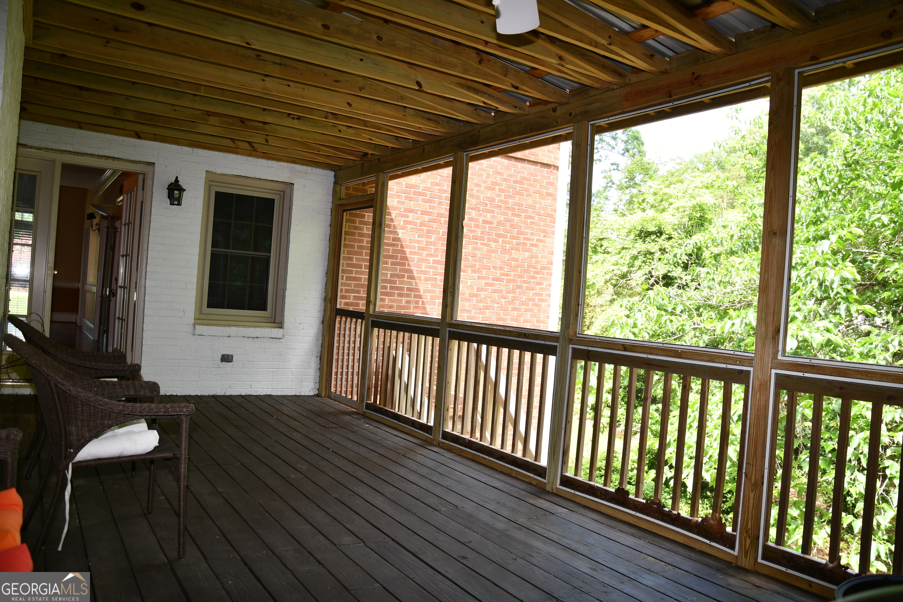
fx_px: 677
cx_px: 452
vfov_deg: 47.9
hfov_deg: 67.4
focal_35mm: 27
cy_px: 301
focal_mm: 18
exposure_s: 1/80
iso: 200
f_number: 4
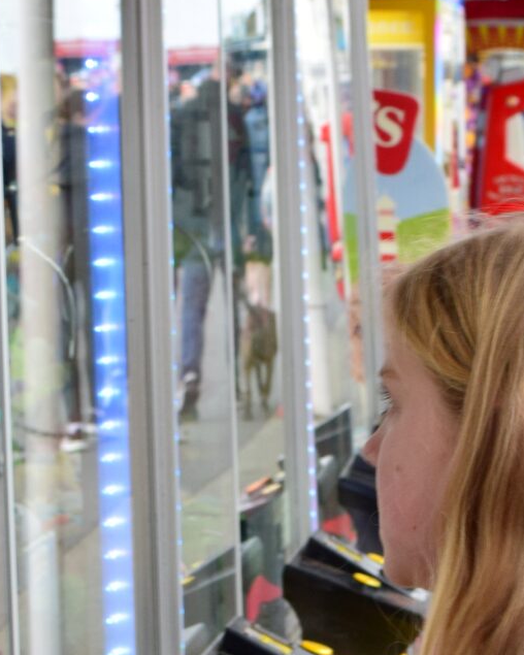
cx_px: 366
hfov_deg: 9.2
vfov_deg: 11.4
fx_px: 3249
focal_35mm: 168
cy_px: 638
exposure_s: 1/60
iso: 400
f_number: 8
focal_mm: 35
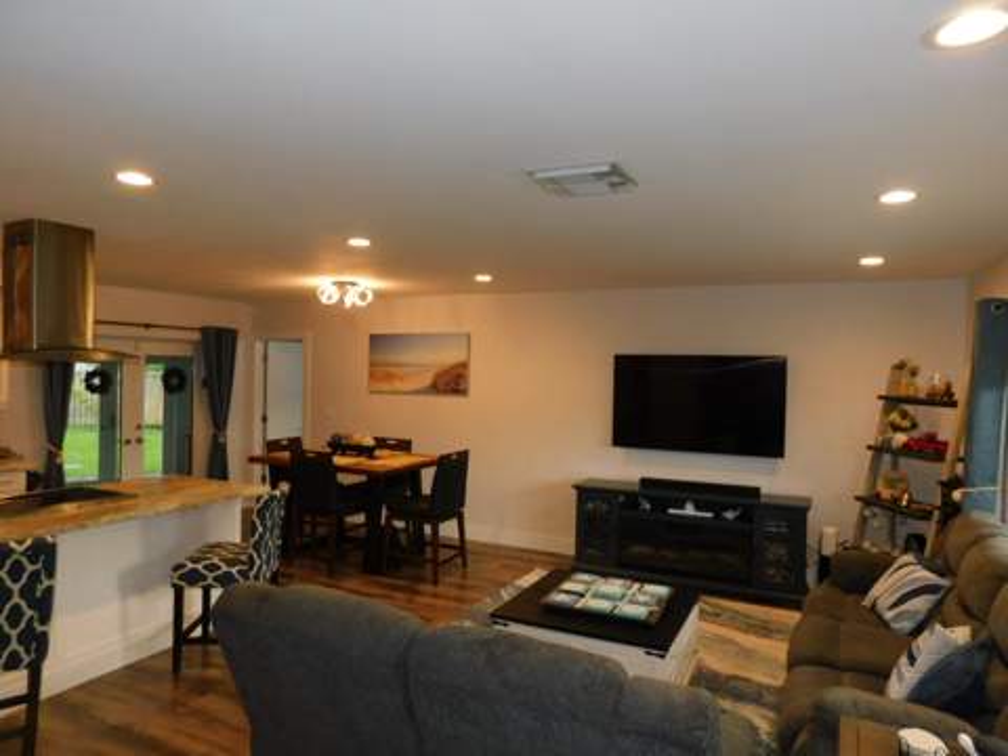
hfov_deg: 73.9
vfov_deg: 58.9
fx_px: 670
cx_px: 504
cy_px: 378
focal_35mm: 23
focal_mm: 4
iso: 200
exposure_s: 1/30
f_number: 3
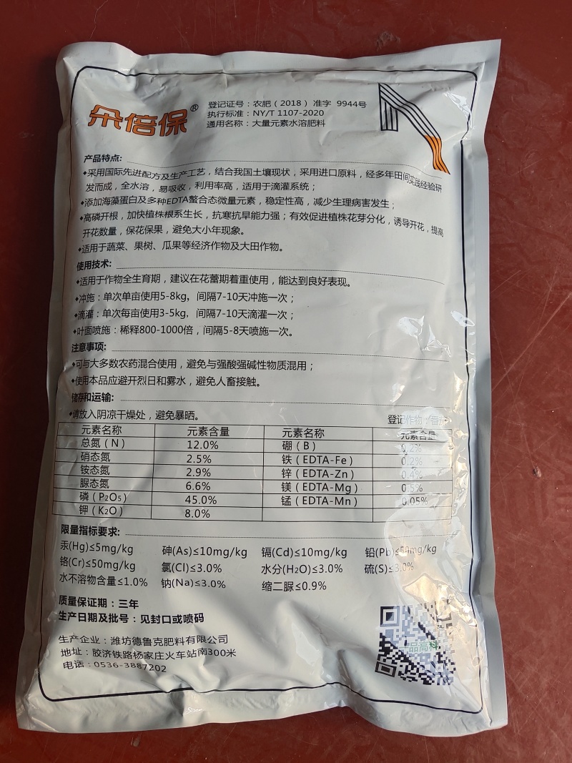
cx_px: 286
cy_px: 382
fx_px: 639
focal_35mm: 29
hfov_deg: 48.2
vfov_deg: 61.7
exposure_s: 1/110
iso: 50
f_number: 1.8
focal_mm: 4.27
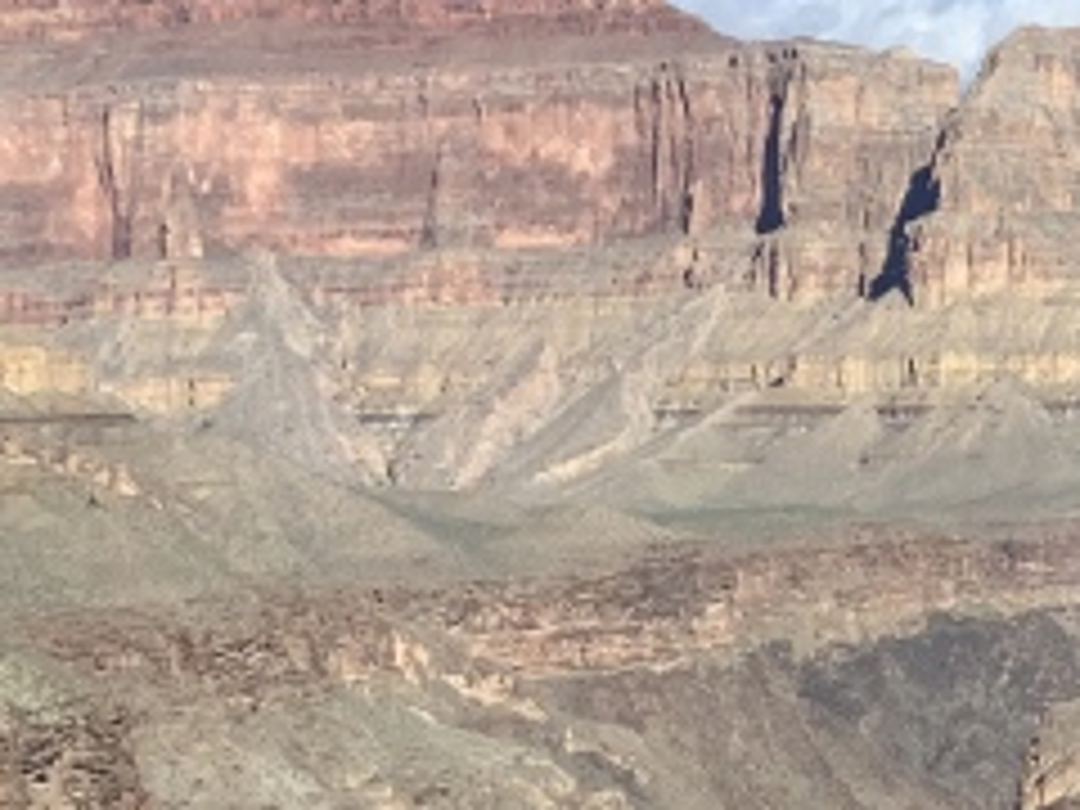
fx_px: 5398
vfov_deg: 8.4
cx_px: 1364
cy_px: 1089
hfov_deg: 11.2
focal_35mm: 173
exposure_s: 1/1043
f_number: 2.4
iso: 16
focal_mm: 6
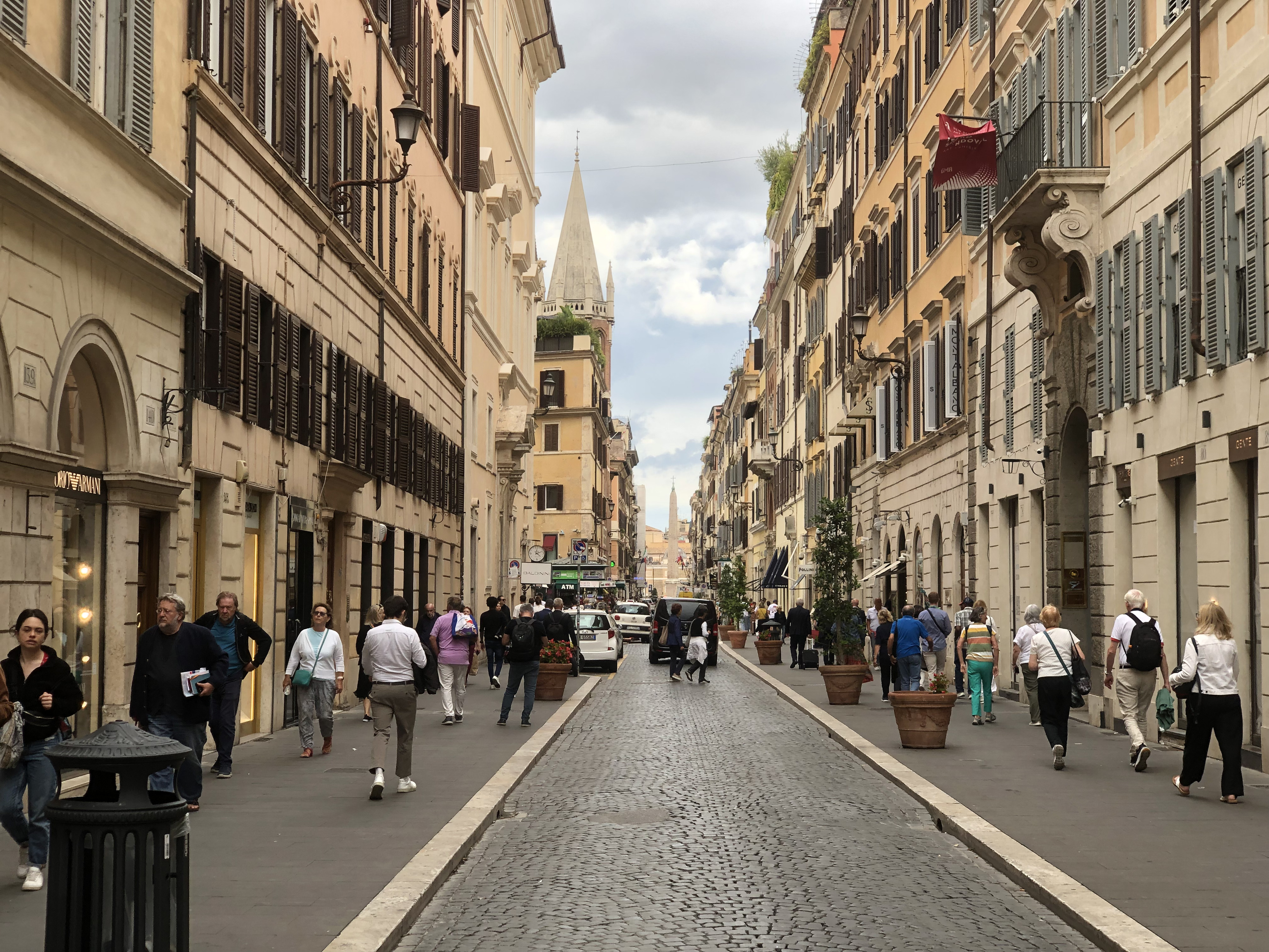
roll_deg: +0.2
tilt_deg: +4.2
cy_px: 476
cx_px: 634
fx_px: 1906
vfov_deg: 28.0
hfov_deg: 36.8
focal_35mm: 52
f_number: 2.4
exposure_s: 1/279
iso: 16
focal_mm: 6
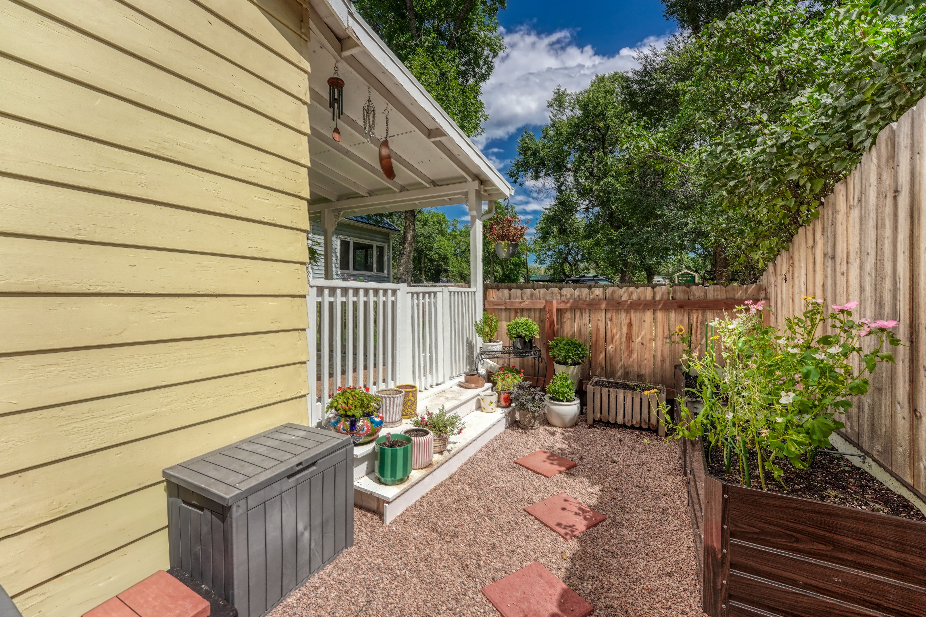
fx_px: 360
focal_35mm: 14
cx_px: 463
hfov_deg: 104.3
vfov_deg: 81.2
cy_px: 308
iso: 800
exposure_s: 1/8000
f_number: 8
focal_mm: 14
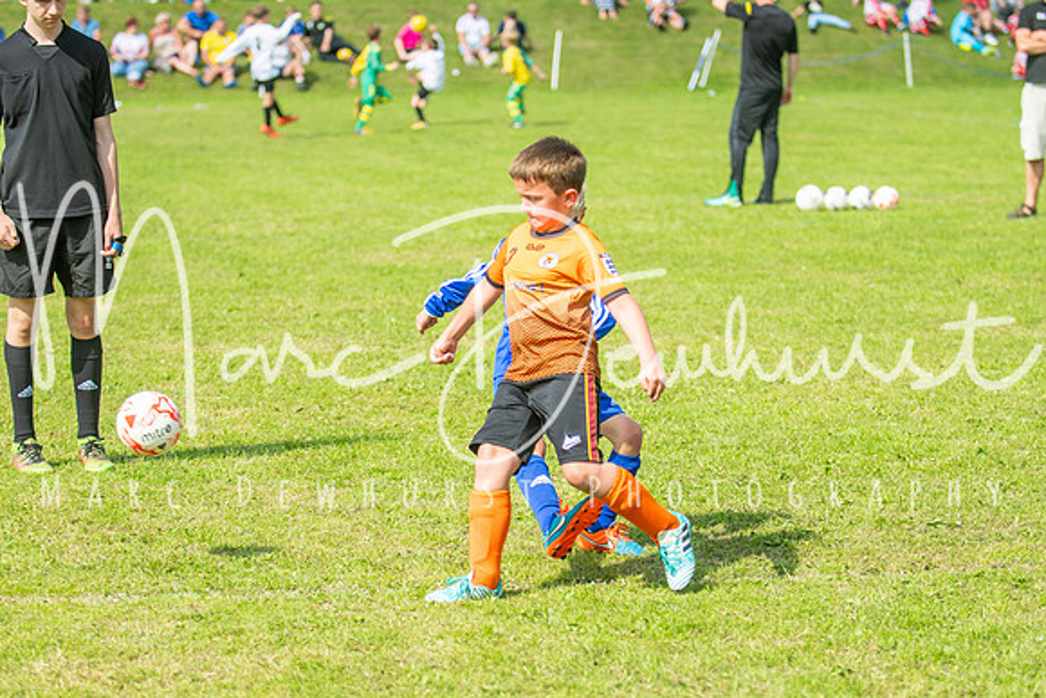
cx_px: 523
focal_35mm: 123
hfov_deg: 16.6
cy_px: 349
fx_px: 3575
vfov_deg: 11.2
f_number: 3.2
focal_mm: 82
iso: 250
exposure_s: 1/2000
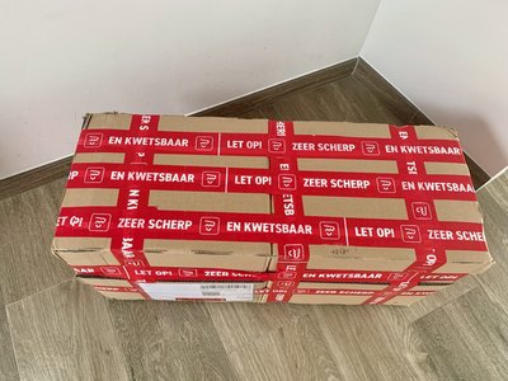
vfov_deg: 53.1
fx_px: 382
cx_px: 254
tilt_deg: -65.1
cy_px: 190
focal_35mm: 26
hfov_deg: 67.3
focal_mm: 4.25
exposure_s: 1/60
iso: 125
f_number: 1.8
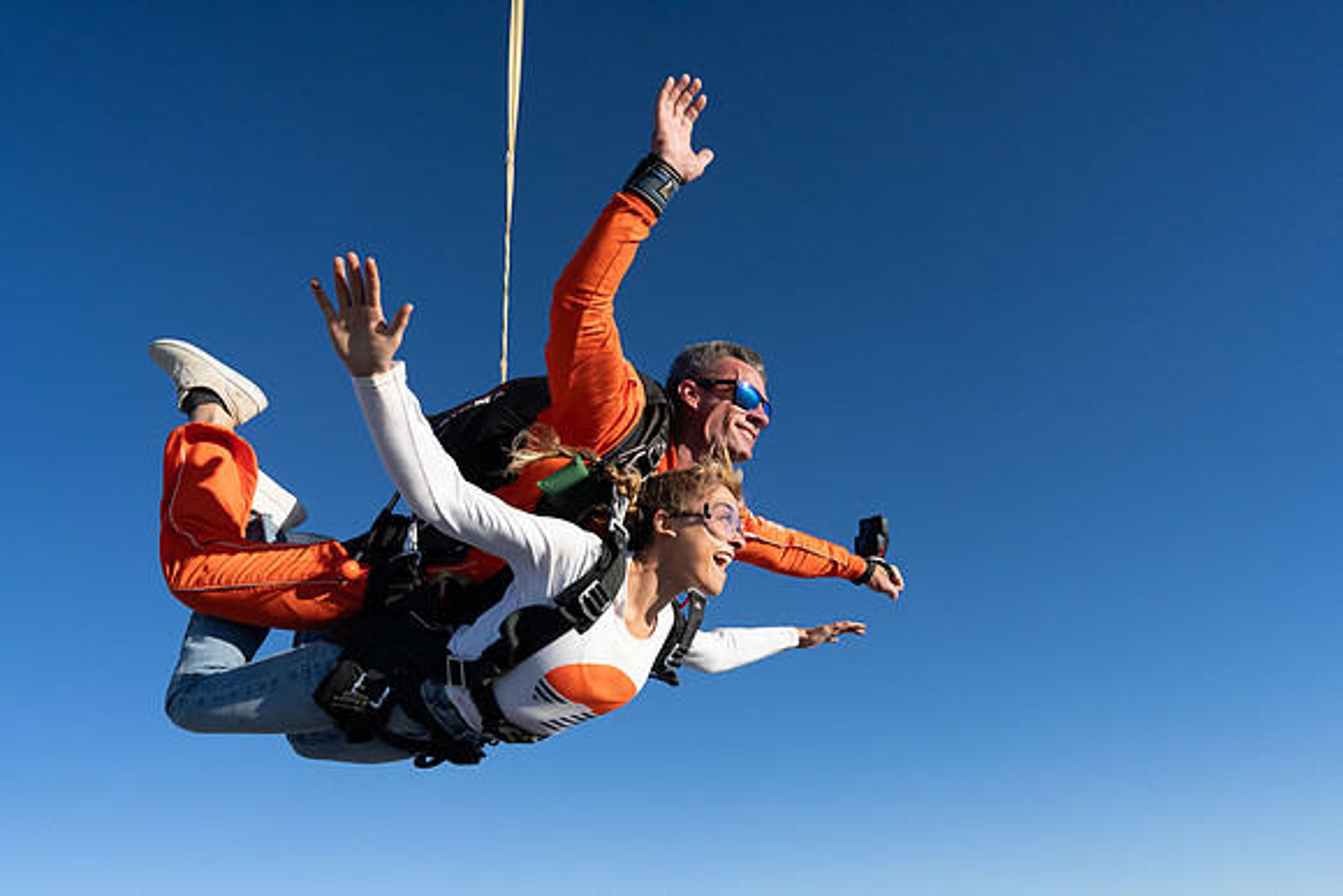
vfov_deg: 53.2
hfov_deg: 73.7
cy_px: 448
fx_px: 896
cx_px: 672
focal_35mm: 24
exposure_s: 1/2000
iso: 800
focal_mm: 24
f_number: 8
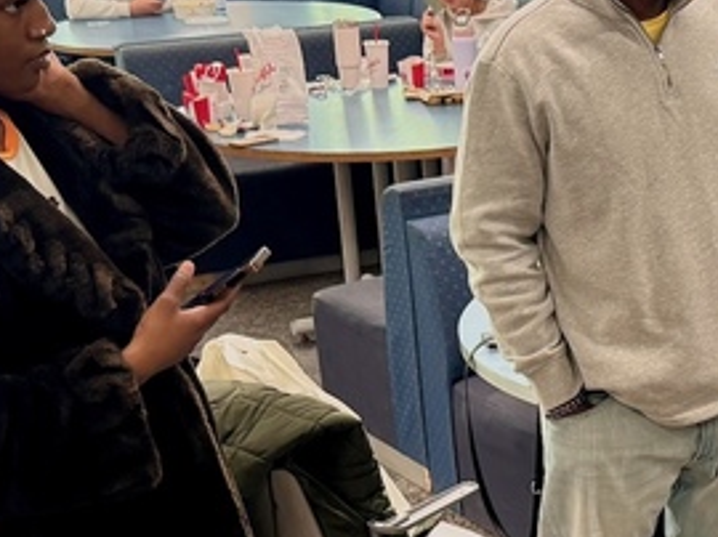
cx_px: 694
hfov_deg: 21.4
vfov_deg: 16.4
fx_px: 1844
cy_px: 447
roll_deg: +0.6
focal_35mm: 89
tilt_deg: -19.4
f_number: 1.78
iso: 200
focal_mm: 6.76
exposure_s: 1/60
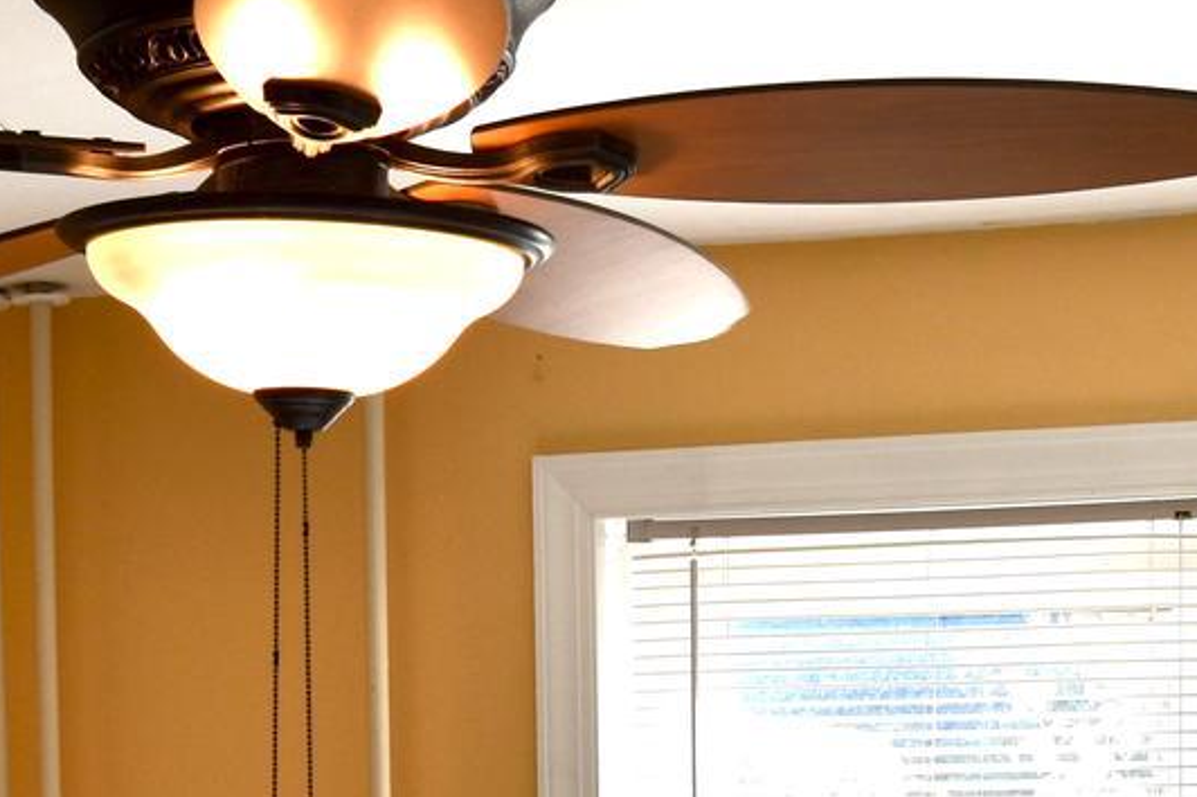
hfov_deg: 19.6
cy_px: 1347
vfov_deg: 12.2
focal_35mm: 104
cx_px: 821
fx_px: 3456
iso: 100
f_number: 5.6
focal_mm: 18
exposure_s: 1/125
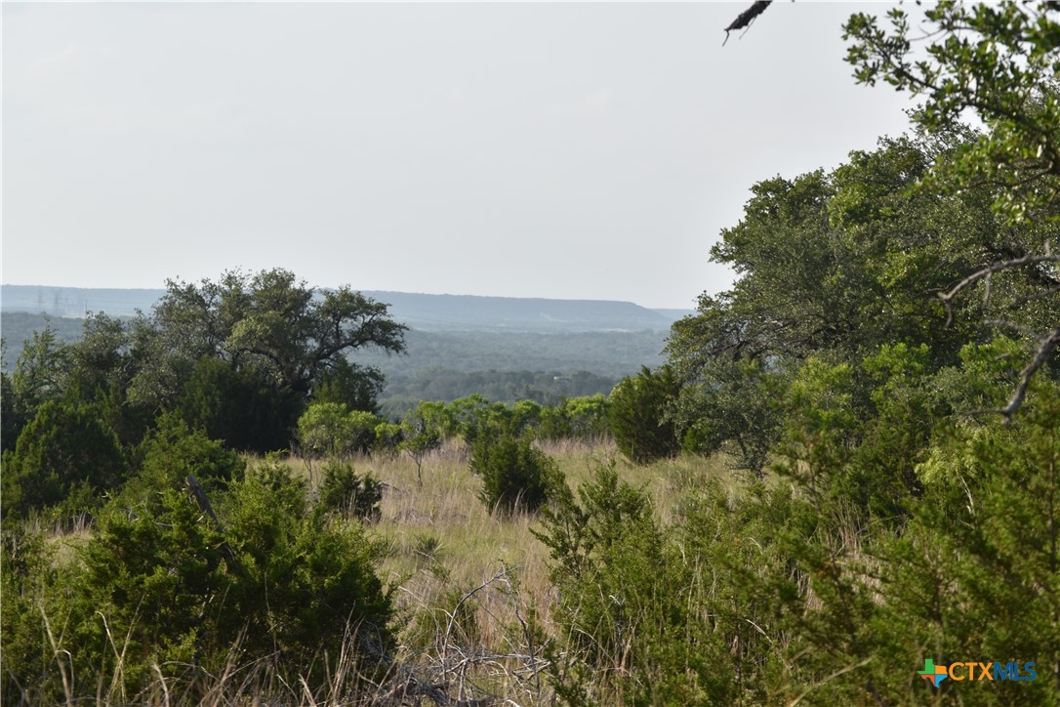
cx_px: 530
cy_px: 354
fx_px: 4063
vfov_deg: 9.9
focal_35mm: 138
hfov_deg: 14.9
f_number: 9
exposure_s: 1/200
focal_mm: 92
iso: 100
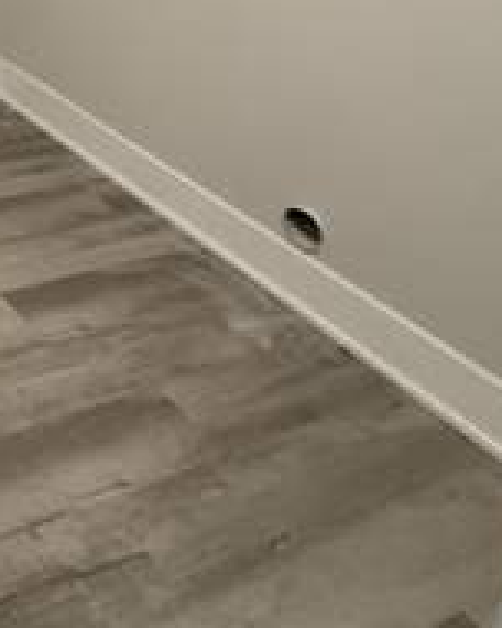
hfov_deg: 26.4
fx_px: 854
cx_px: -195
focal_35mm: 46
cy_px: -86
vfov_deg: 34.1
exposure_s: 1/60
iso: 320
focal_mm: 2.22
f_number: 2.2
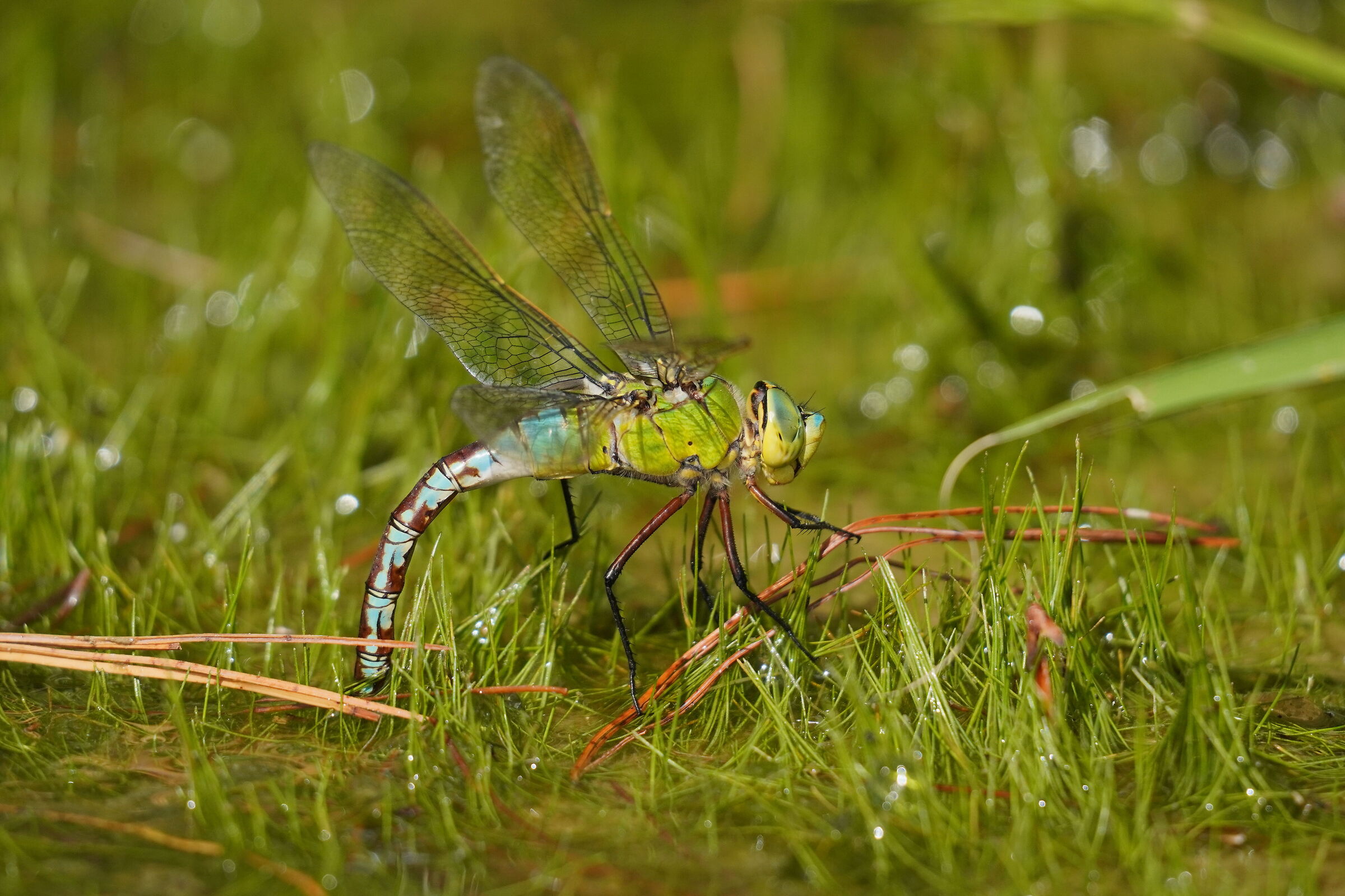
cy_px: 448
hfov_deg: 3.4
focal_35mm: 600
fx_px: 22415
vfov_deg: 2.3
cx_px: 672
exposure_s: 1/2000
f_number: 6.3
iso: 320
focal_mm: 400
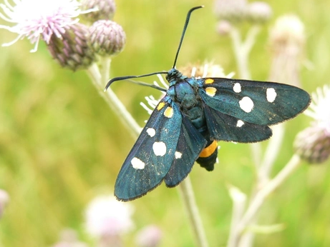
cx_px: 189
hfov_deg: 19.6
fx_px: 954
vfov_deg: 14.8
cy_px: 150
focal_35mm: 100
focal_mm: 12
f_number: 4
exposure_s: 1/125
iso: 80
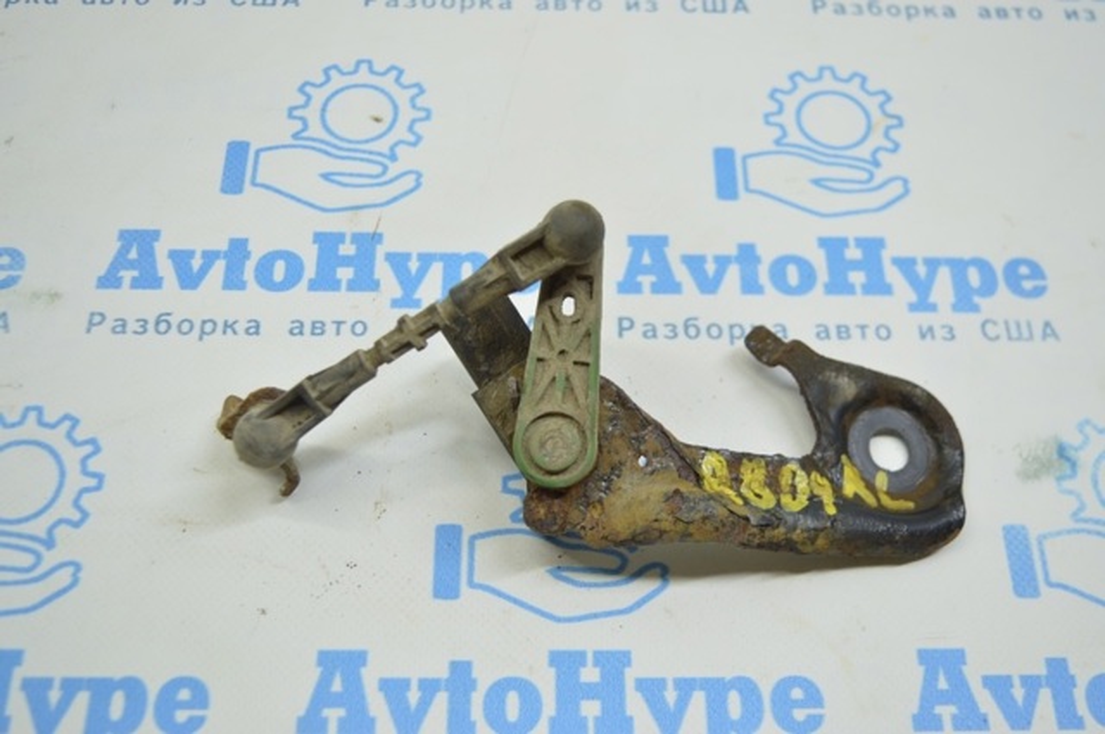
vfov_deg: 32.9
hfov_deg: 48.0
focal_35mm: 40
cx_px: 552
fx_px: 1242
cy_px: 367
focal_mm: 27
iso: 400
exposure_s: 1/60
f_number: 4
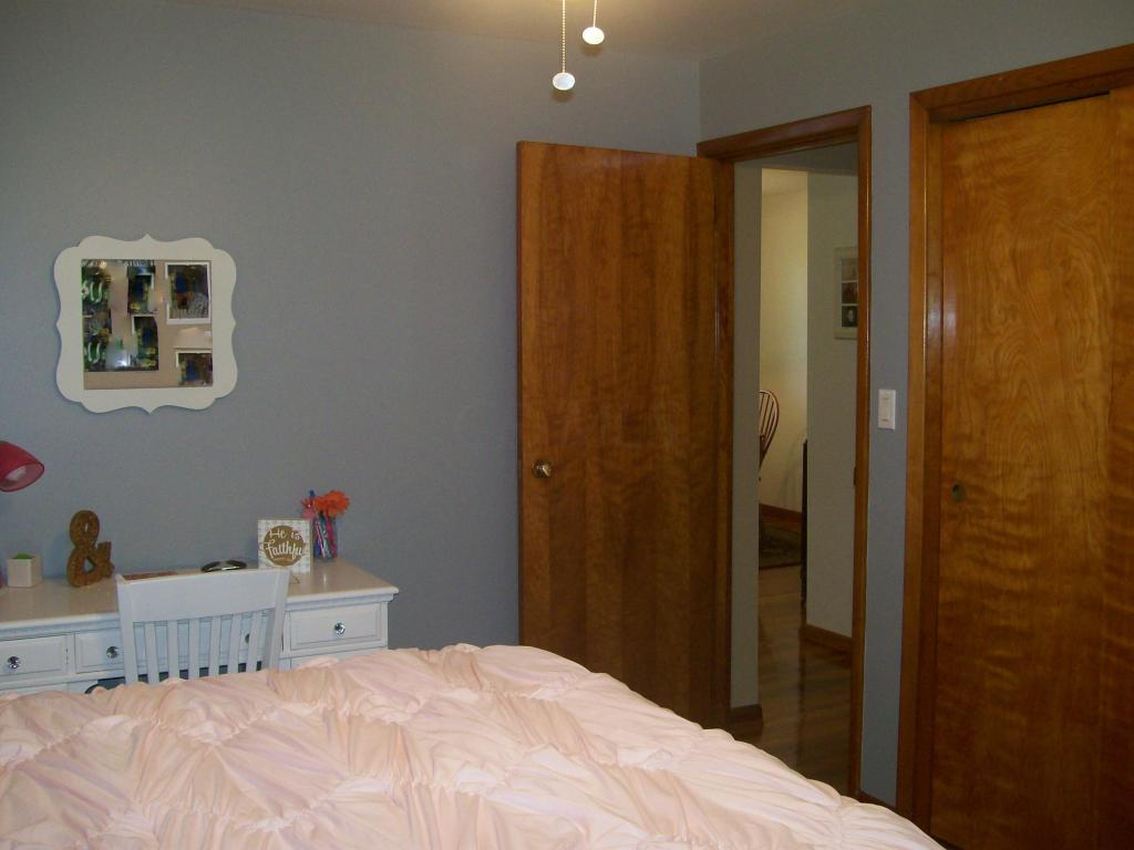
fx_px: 1179
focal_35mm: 36
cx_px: 567
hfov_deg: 51.4
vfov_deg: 39.7
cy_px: 425
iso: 140
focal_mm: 6
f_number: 2.7
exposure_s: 1/64
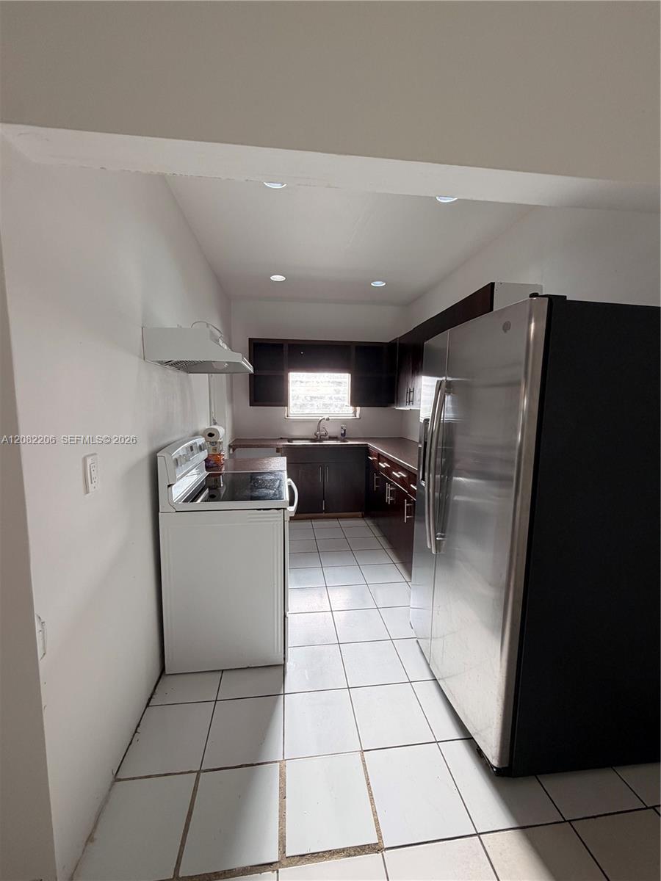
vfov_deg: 102.1
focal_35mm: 14
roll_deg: -1.5
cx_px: 330
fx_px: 356
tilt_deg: -7.2
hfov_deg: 85.7
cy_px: 440
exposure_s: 1/120
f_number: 2.2
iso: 100
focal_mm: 2.22
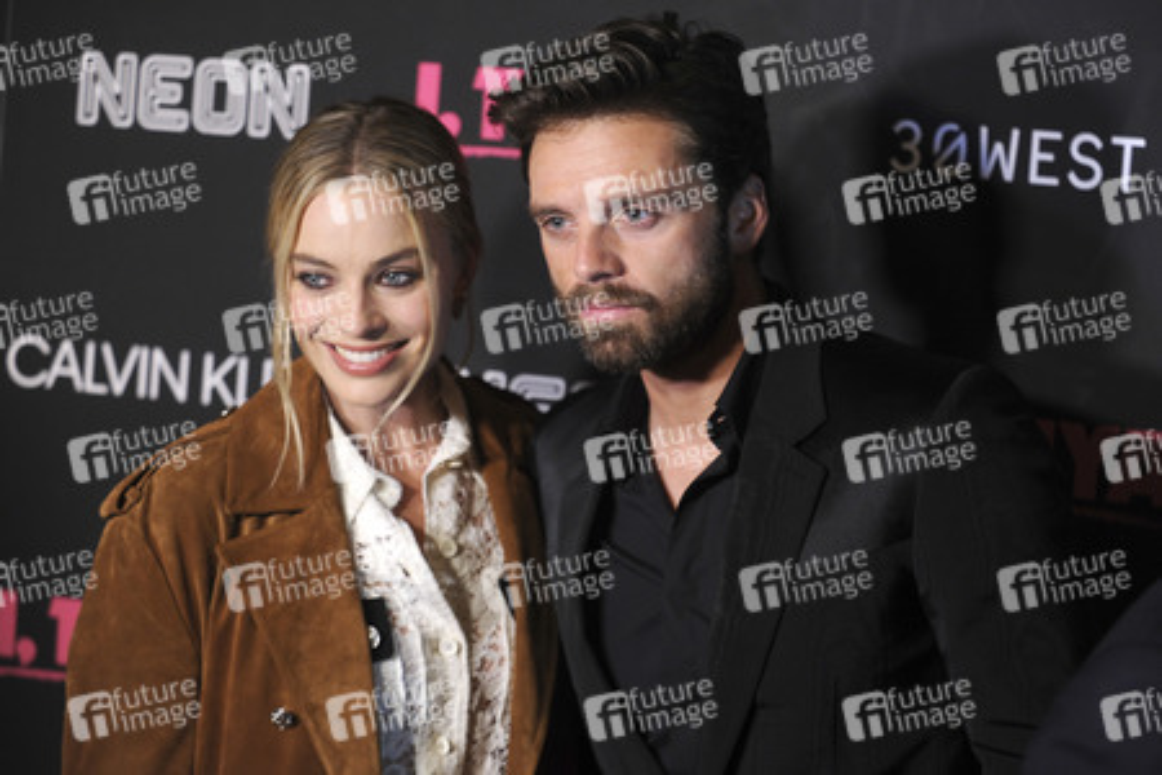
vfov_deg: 14.9
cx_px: 581
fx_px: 2969
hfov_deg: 22.1
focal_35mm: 92
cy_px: 388
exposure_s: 1/125
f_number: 2.8
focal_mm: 92
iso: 1600
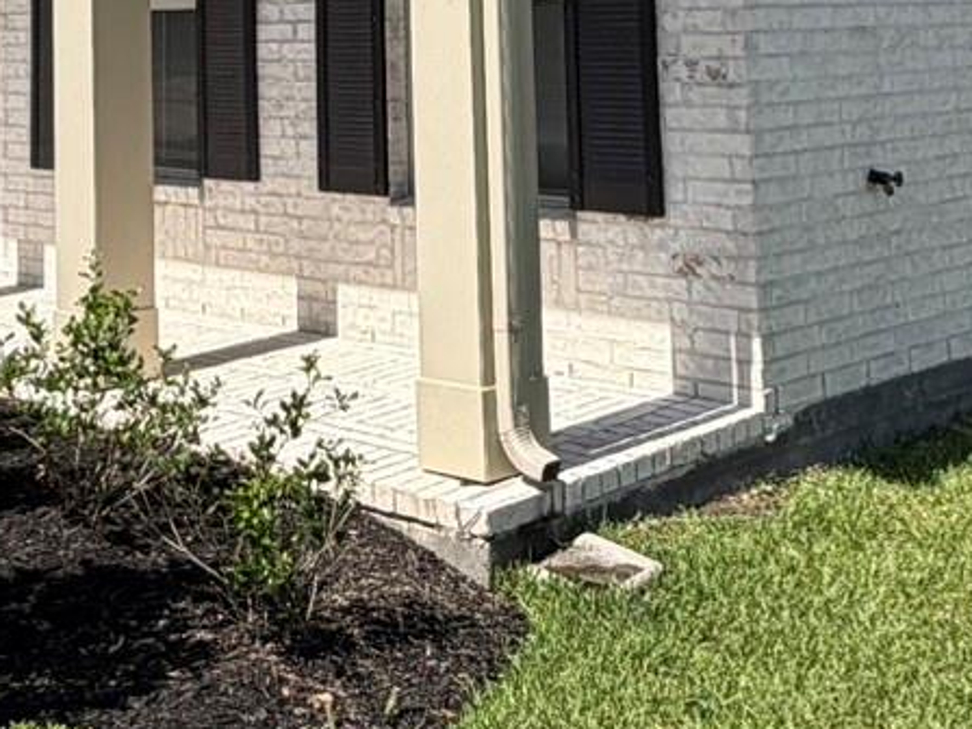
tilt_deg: +7.4
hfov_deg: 30.2
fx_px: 1797
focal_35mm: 64
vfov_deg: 20.9
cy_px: -213
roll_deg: +1.4
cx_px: 408
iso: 25
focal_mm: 2.22
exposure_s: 1/770
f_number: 2.2
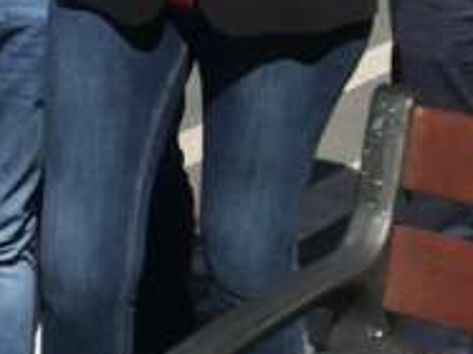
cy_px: -171
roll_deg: -0.2
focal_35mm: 135
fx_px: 1843
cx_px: -99
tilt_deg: -5.8
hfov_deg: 14.2
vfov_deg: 10.6
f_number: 1.8
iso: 20
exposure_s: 1/4000
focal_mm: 3.99
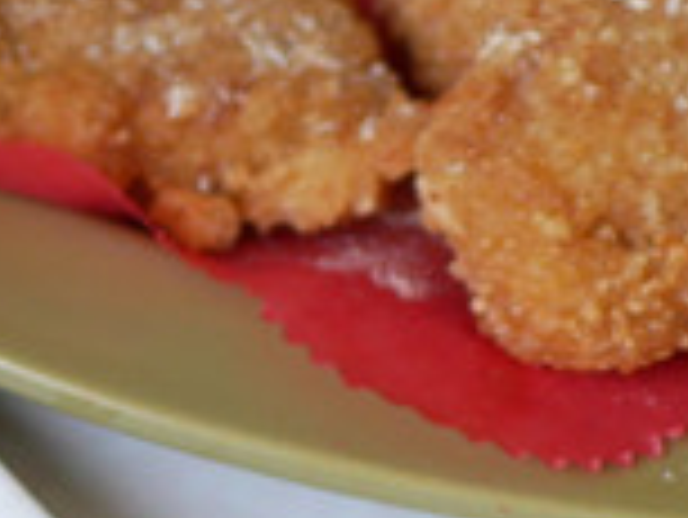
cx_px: -1133
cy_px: 185
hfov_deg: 8.8
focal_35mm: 196
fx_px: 3899
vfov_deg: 7.6
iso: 200
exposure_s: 1/125
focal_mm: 15
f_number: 2
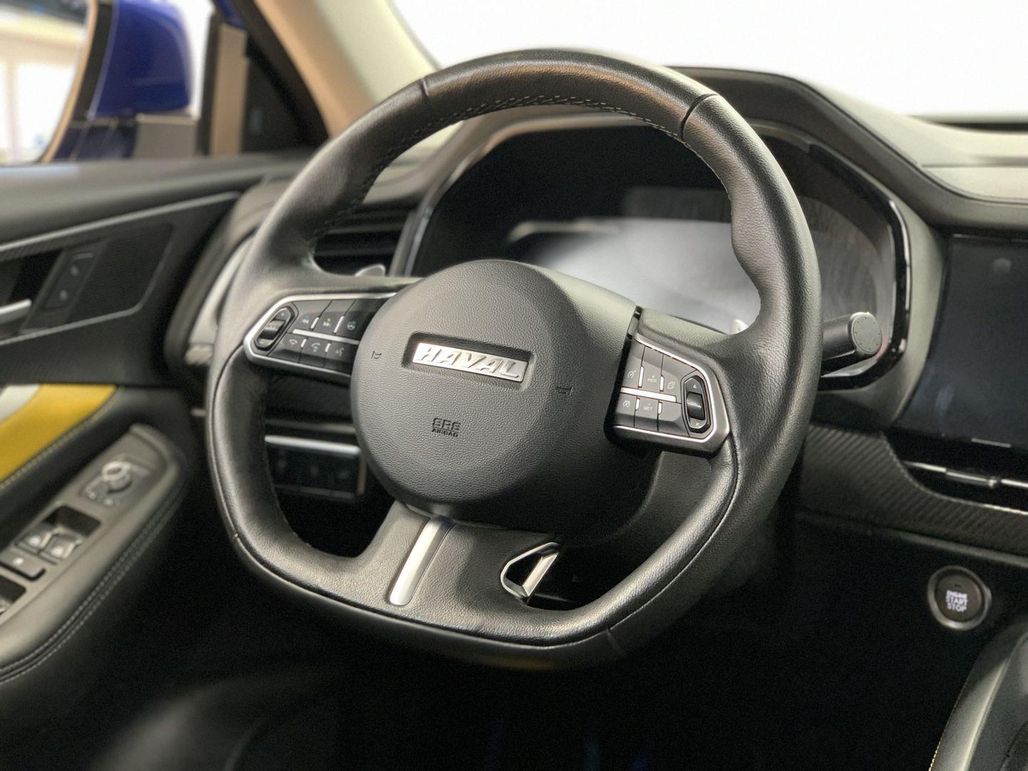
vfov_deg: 28.0
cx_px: 514
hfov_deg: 36.8
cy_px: 386
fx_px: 1544
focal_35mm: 52
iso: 640
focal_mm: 6
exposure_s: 1/30
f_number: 2.4
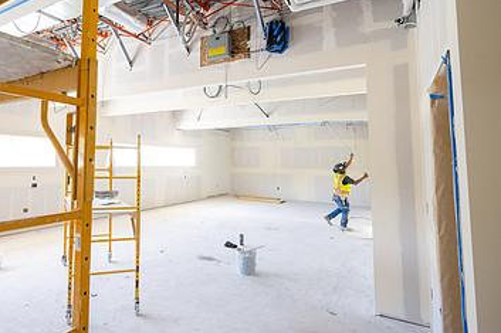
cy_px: 132
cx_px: 160
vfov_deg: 54.6
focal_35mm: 23
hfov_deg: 73.4
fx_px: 320
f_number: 4
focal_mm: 14
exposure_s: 1/100
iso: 1250
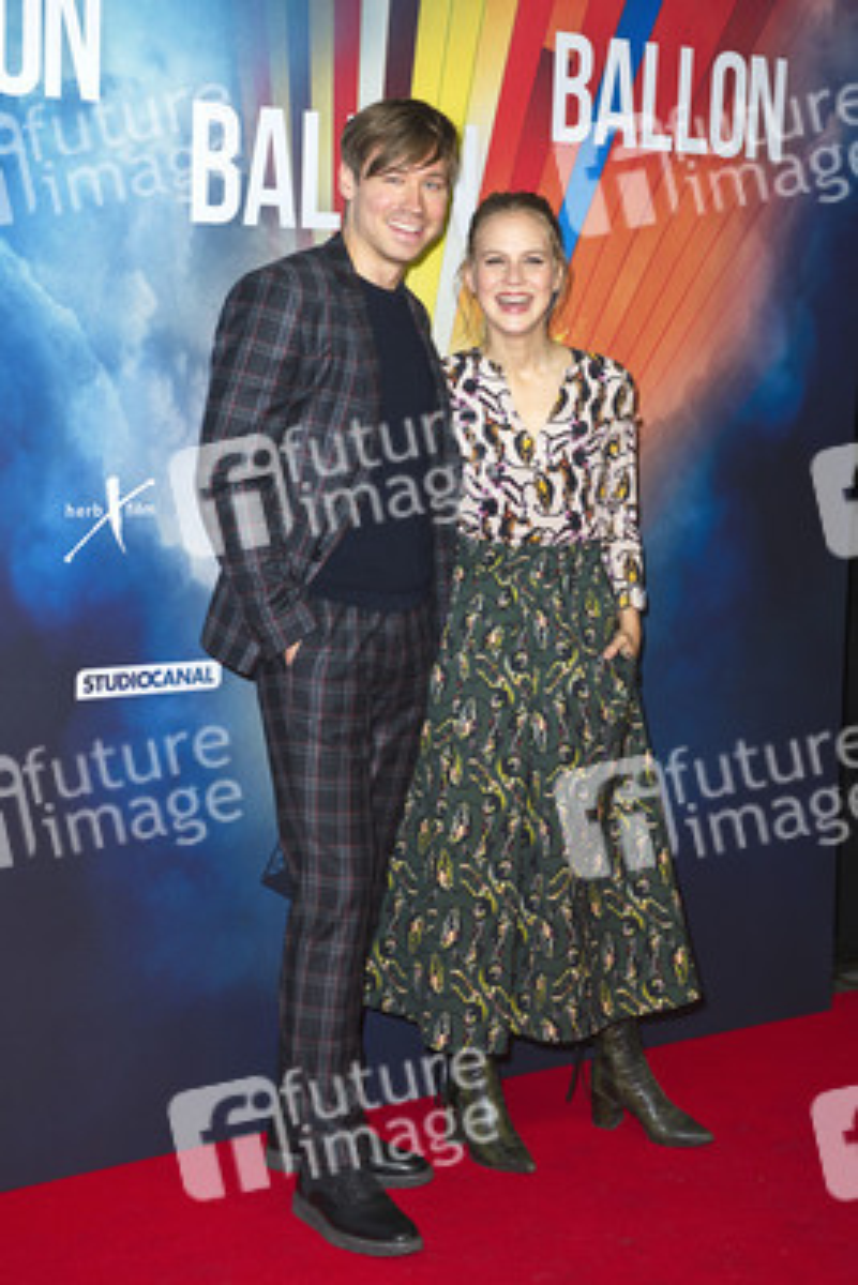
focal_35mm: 60
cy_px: 642
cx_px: 429
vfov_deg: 33.4
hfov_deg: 22.6
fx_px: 2143
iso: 500
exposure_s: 1/200
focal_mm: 60
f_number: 5
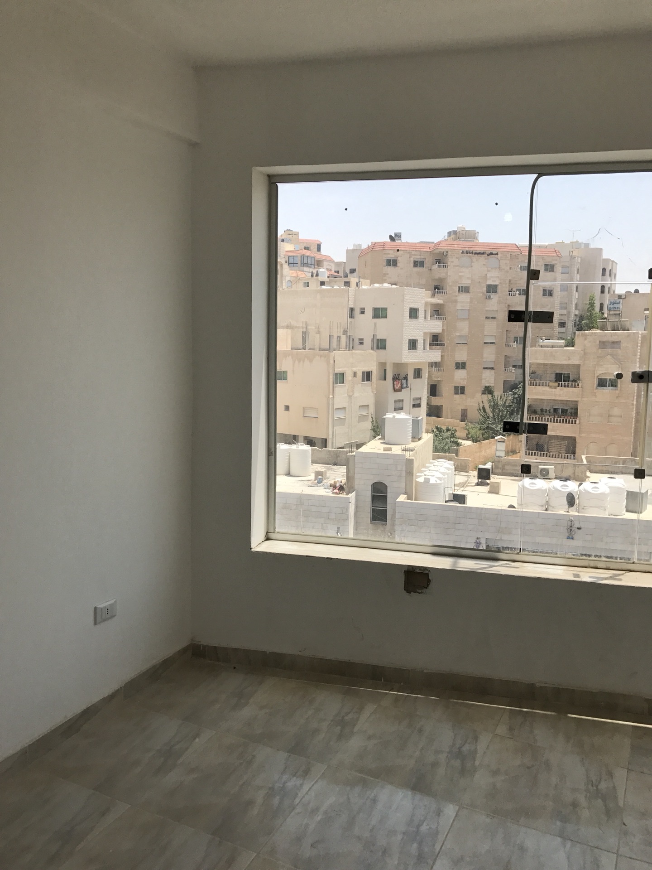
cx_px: 326
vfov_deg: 63.4
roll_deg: -1.4
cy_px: 435
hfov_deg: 49.7
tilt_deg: -7.1
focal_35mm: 28
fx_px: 703
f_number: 1.8
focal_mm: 3.99
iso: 20
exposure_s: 1/1953
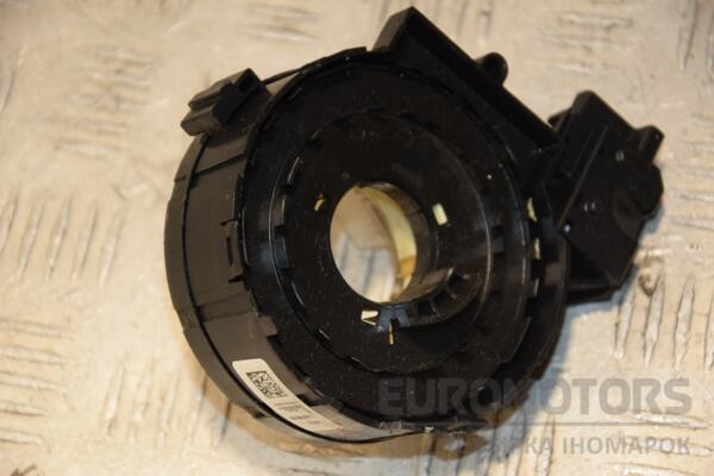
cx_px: 357
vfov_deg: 9.9
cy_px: 238
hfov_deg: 14.9
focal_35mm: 138
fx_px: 2737
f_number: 5.6
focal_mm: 92
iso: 800
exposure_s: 1/160
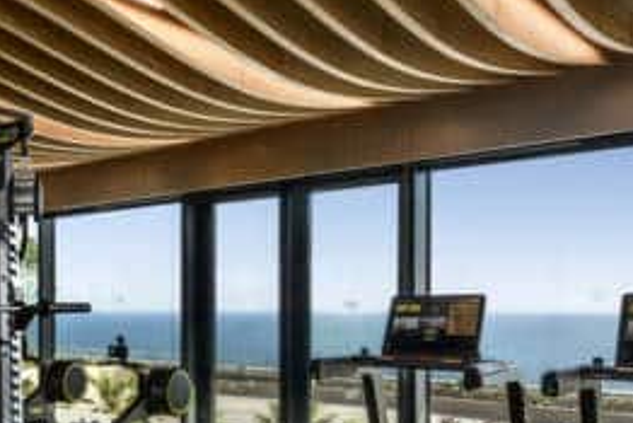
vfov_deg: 32.0
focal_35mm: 41
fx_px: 721
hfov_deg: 38.3
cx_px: -82
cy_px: 323
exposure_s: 1/8
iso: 100
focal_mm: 14
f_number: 11
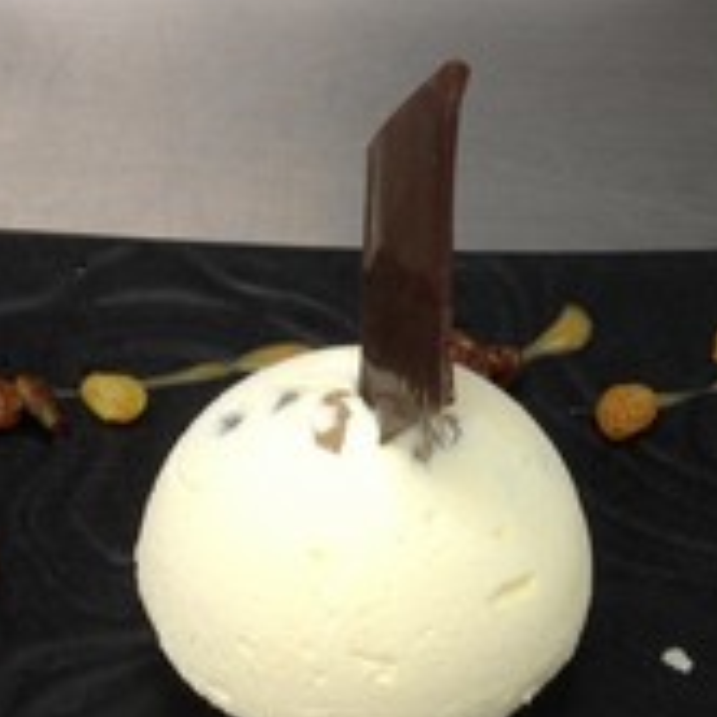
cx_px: 613
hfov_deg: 18.4
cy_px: 577
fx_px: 2179
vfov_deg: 18.5
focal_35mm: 93
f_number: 2.4
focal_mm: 4.28
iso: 80
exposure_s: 1/20
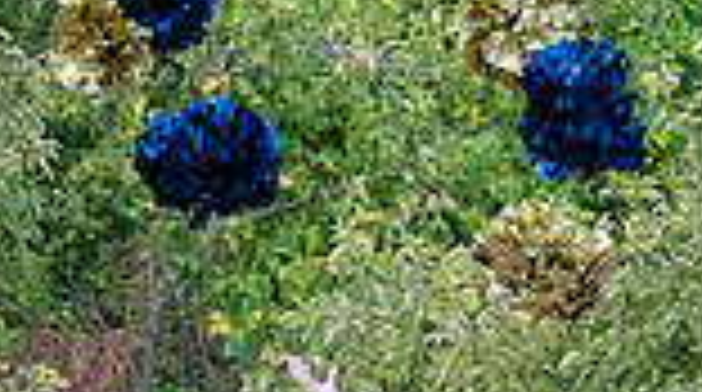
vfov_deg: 4.4
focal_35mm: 274
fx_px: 5090
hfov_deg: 7.7
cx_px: -386
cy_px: 593
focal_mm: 70
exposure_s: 1/1250
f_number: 3.2
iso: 400
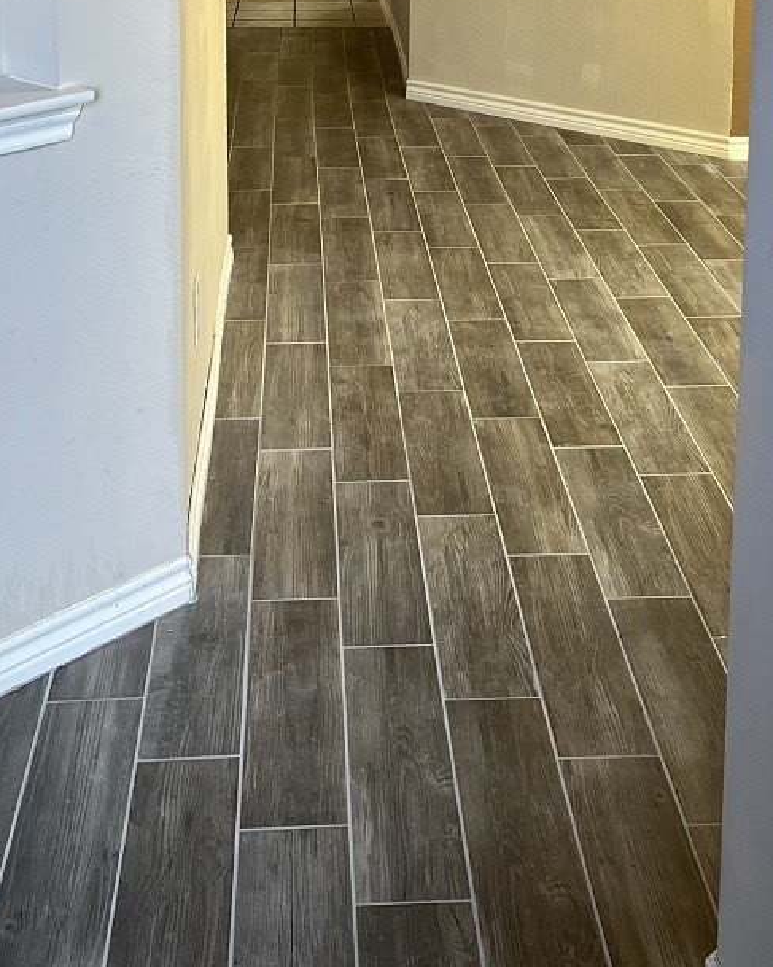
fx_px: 1631
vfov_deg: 30.4
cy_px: -33
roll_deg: +0.6
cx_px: 393
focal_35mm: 57
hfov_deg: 26.7
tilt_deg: -7.9
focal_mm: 5.1
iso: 100
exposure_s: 1/120
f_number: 1.6
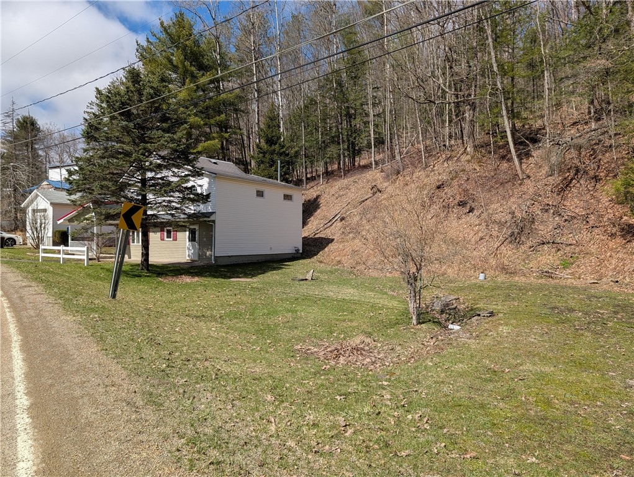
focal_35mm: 24
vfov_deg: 56.9
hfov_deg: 71.5
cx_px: 317
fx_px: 440
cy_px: 238
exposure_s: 1/1408
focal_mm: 6.9
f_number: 1.68
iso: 19
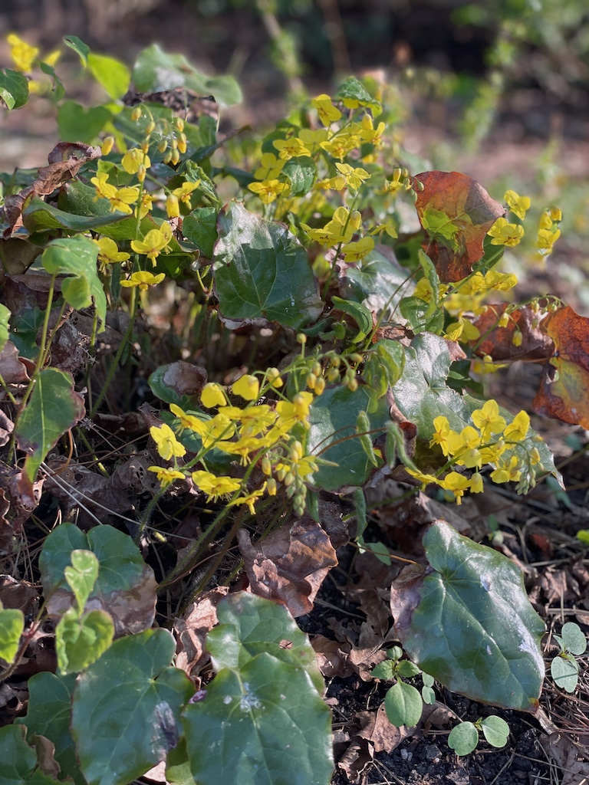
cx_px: 294
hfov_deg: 28.0
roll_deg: -0.4
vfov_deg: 36.8
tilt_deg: -19.1
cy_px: 392
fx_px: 1180
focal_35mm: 52
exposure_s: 1/122
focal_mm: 6
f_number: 2
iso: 25
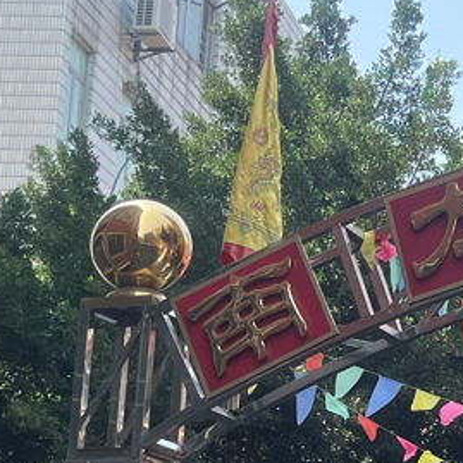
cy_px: 369
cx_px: 909
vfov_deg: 13.6
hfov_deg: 12.2
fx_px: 1937
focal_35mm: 128
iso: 50
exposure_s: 1/2137
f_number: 1.6
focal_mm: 5.1
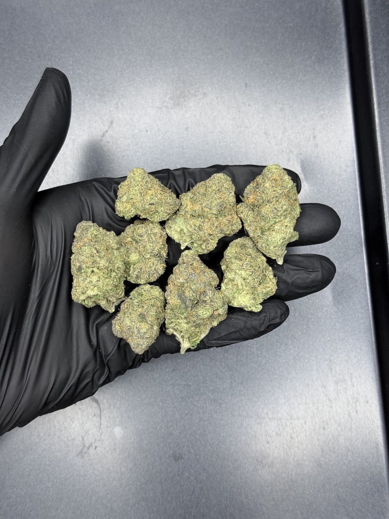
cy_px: 260
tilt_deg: -84.3
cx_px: 194
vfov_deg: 39.7
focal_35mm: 48
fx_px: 719
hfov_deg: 30.3
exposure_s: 1/50
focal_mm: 6.76
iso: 80
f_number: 1.78
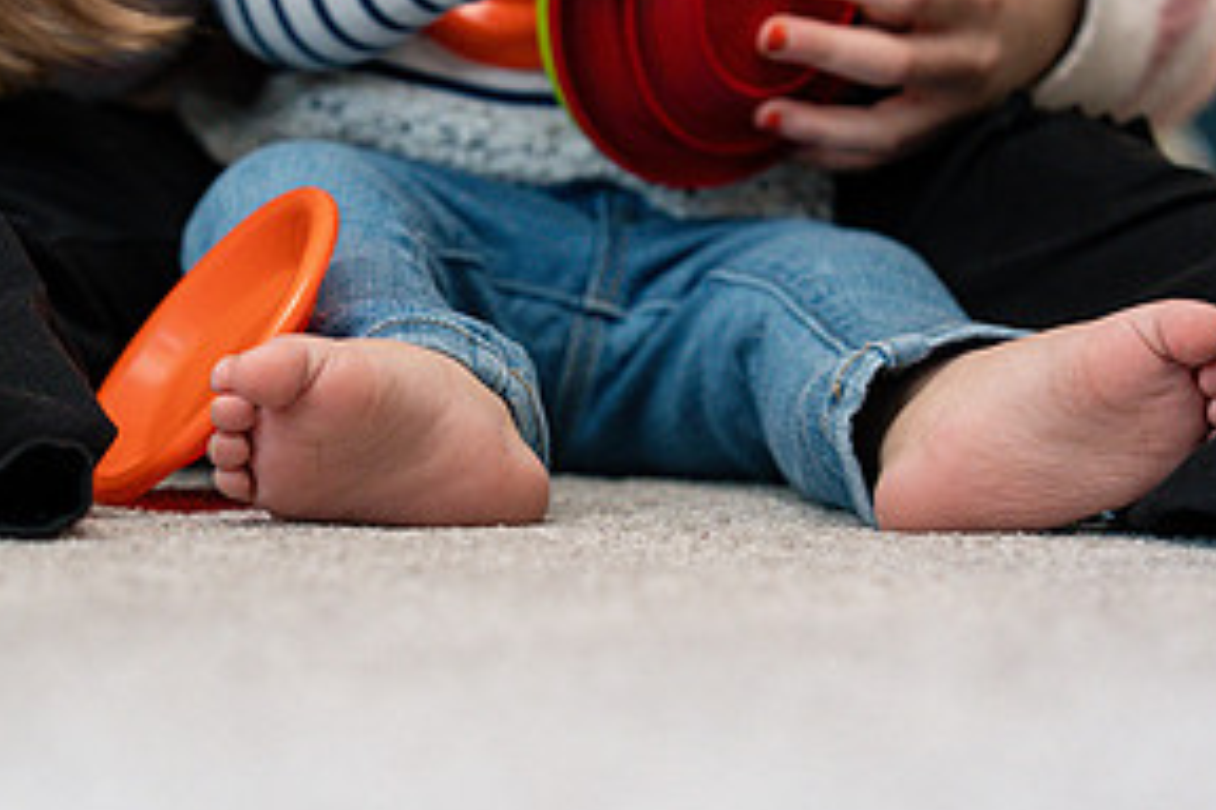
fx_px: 4762
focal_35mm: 141
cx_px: 540
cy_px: 479
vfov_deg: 9.7
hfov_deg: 14.5
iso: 1250
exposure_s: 1/250
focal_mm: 70
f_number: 2.8
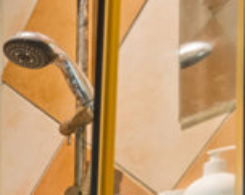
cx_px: -398
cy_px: 386
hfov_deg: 13.2
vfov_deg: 14.4
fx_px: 644
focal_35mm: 89
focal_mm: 18
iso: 200
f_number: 10
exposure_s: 1/3.33
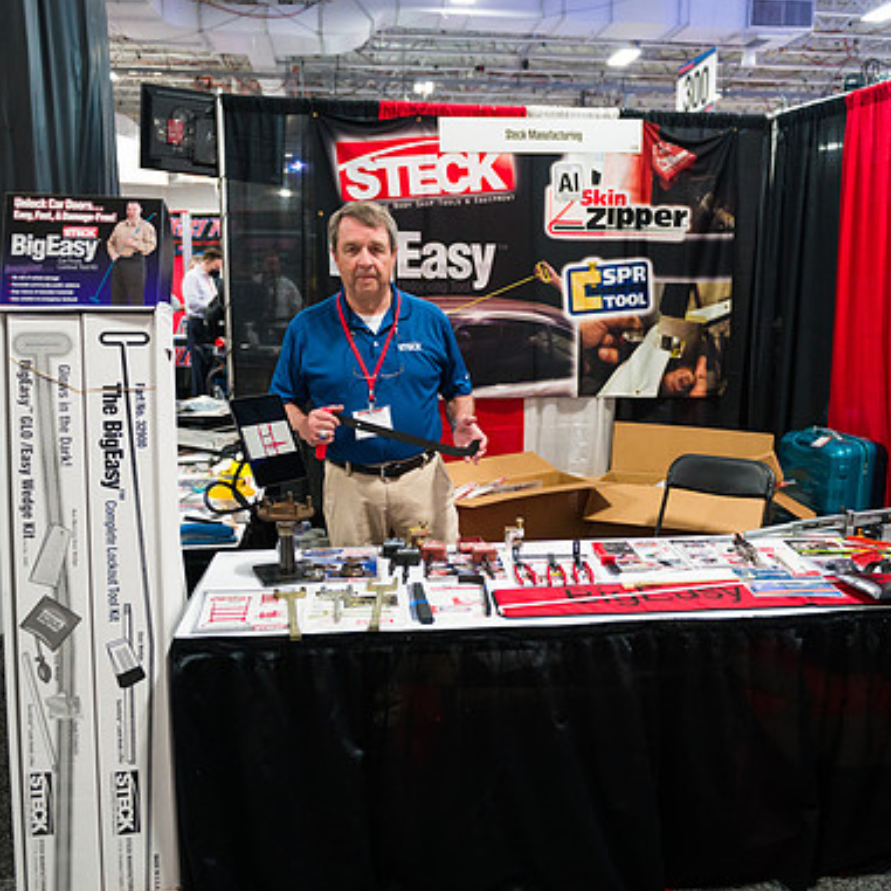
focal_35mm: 31
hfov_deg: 52.4
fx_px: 903
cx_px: 500
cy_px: 449
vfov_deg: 52.5
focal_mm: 24
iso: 3200
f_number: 3.2
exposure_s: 1/200
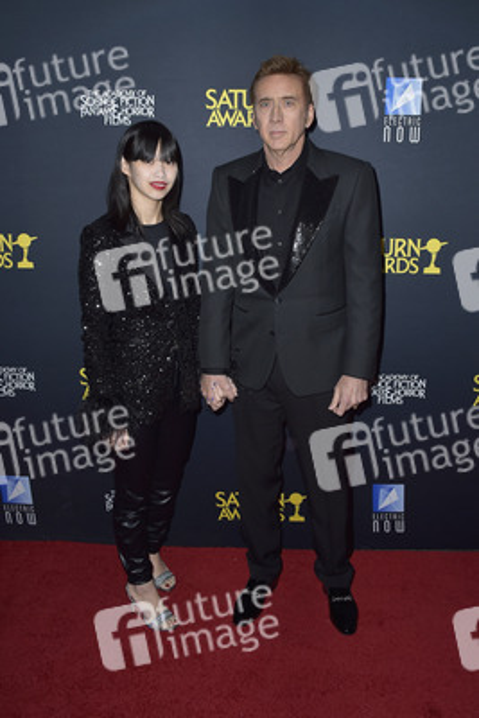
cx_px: 240
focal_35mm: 32
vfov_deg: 58.7
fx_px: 638
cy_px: 359
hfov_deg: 41.1
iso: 250
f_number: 6.3
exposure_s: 1/250
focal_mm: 32
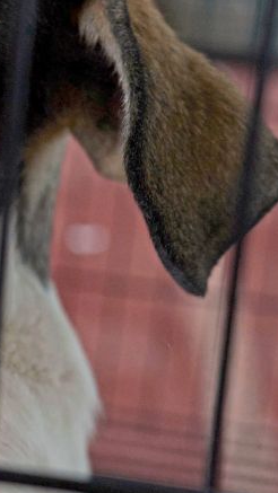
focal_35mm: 104
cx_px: -310
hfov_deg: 10.5
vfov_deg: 20.4
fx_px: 1362
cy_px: 122
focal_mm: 35
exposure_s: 1/320
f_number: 4
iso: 400
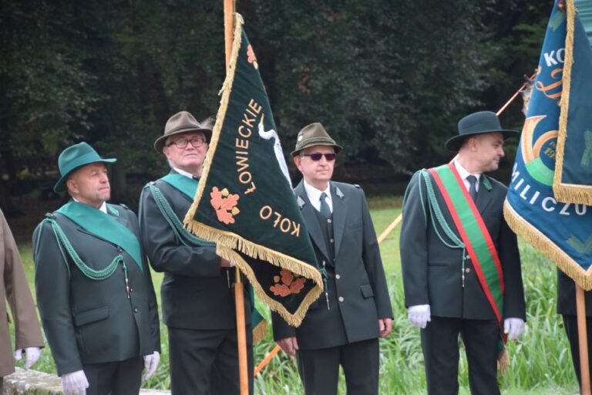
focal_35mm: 158
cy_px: 198
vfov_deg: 8.7
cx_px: 296
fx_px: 2590
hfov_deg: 13.0
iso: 400
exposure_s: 1/160
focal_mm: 105
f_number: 6.3
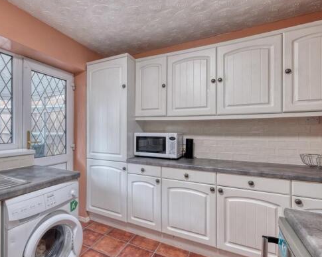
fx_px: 181
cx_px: 109
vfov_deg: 70.8
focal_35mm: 19
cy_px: 129
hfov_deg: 80.6
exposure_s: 1/4
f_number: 8
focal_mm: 10
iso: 250
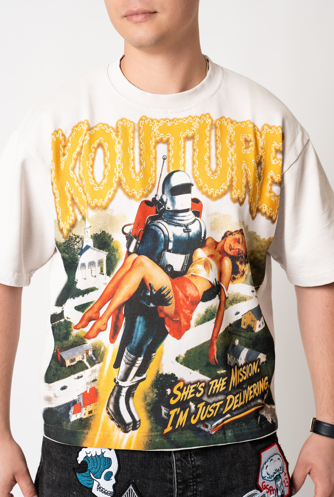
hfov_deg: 20.4
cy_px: 248
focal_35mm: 67
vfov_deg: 30.0
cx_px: 167
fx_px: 928
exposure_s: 1/160
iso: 160
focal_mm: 67
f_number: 5.6
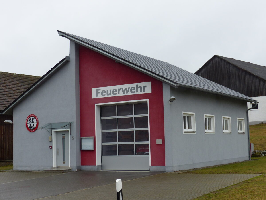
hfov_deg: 34.3
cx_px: 133
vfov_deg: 26.1
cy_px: 100
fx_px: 430
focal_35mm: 56
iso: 100
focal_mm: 10.1
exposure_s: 1/250
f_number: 4
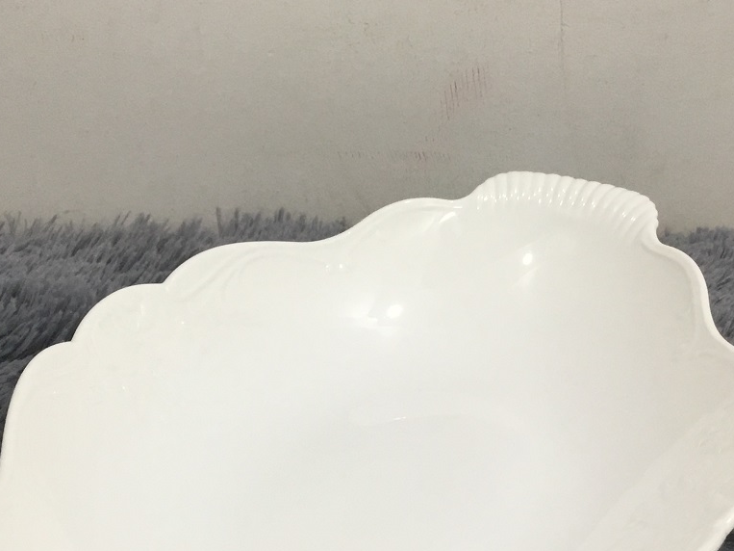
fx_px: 1378
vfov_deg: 22.5
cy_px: 362
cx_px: 361
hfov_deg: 29.8
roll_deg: -6.0
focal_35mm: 65
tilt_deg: -27.8
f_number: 2.4
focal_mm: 3.3
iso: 50
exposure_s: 1/33
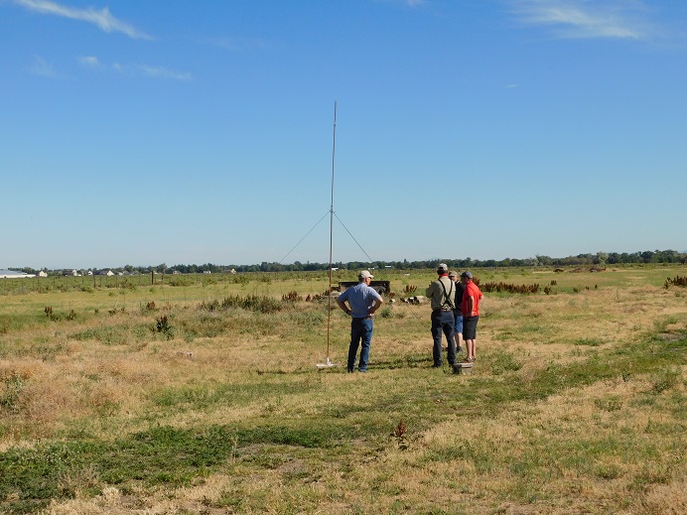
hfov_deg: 37.5
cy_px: 258
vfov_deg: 28.6
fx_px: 1012
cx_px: 344
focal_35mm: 51
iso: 125
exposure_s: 1/400
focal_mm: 9
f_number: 7.6
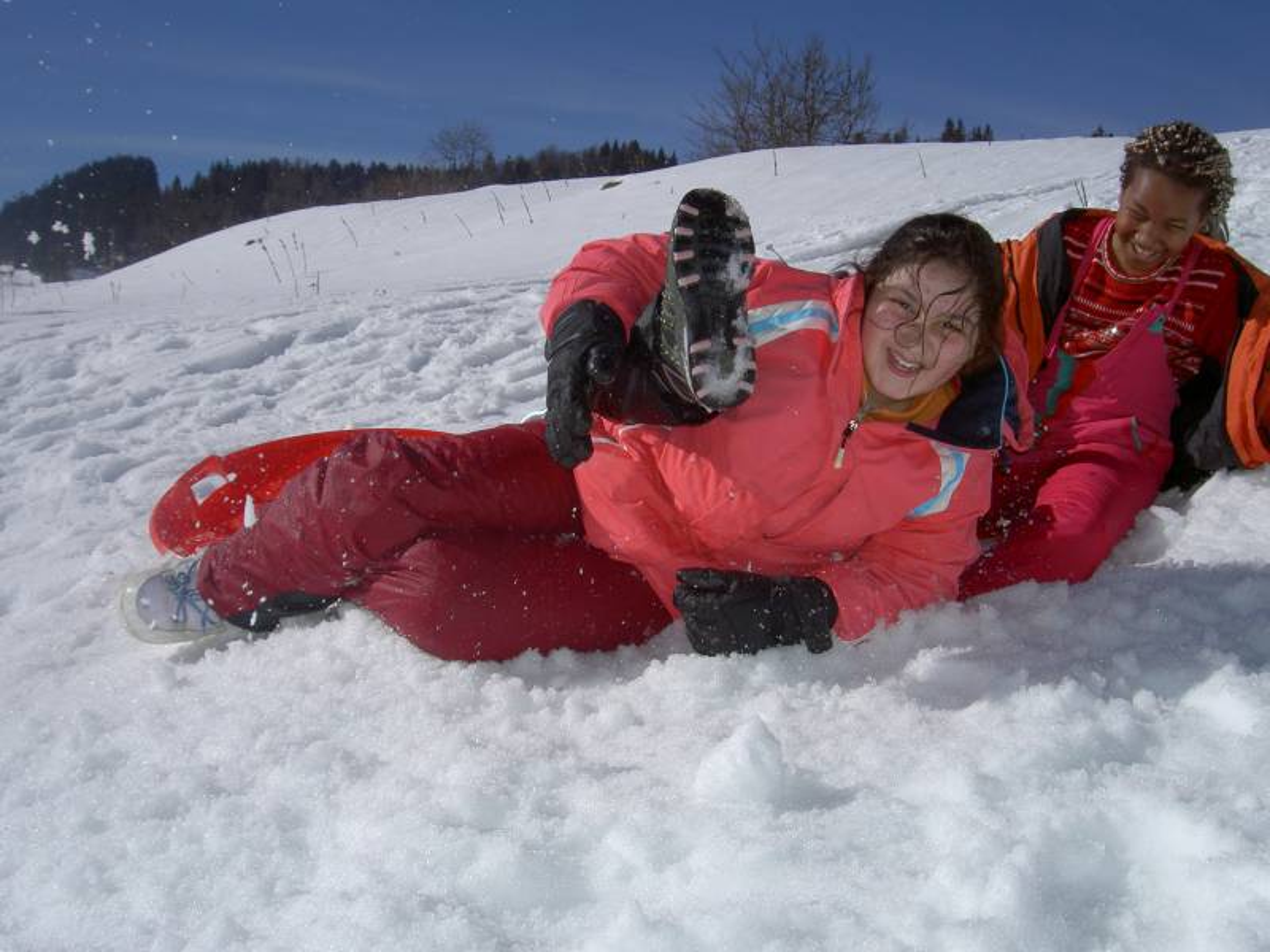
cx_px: 635
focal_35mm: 39
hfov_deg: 47.9
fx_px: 1431
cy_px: 476
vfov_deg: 36.8
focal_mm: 8
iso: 100
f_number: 4.7
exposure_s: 1/2000
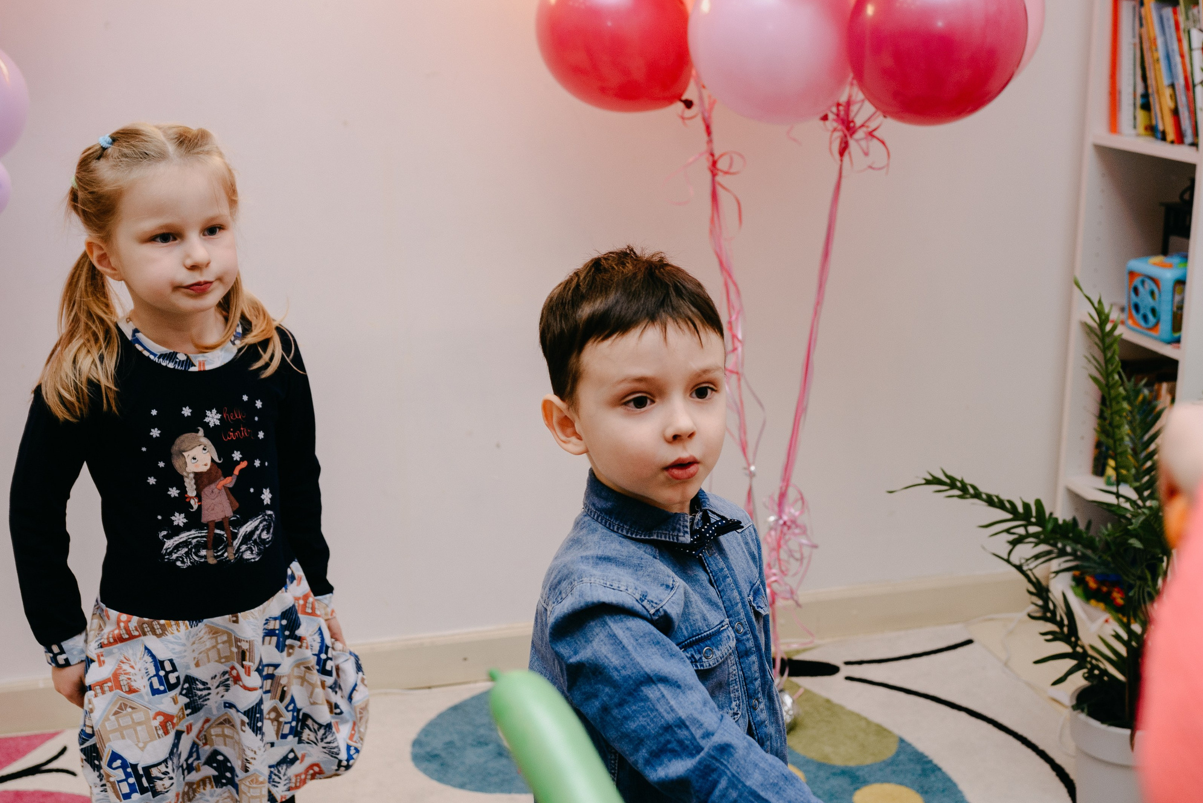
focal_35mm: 45
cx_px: 670
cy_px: 437
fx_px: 1504
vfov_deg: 29.9
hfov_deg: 43.5
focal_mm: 35
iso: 400
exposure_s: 1/160
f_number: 3.5
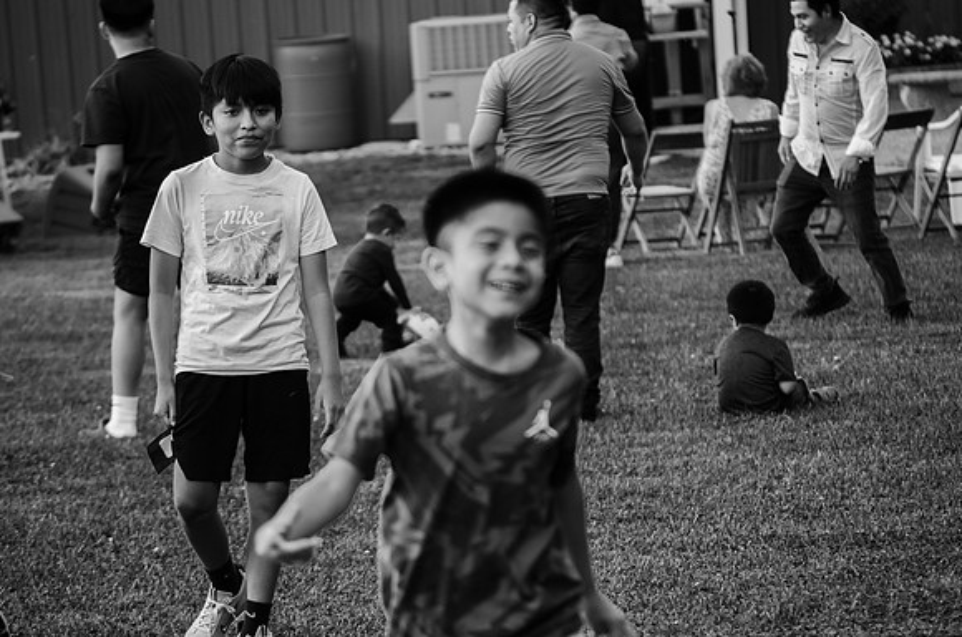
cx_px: 481
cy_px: 318
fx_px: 5799
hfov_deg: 9.5
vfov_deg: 6.3
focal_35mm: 218
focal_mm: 145
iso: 250
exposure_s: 1/500
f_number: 5.6
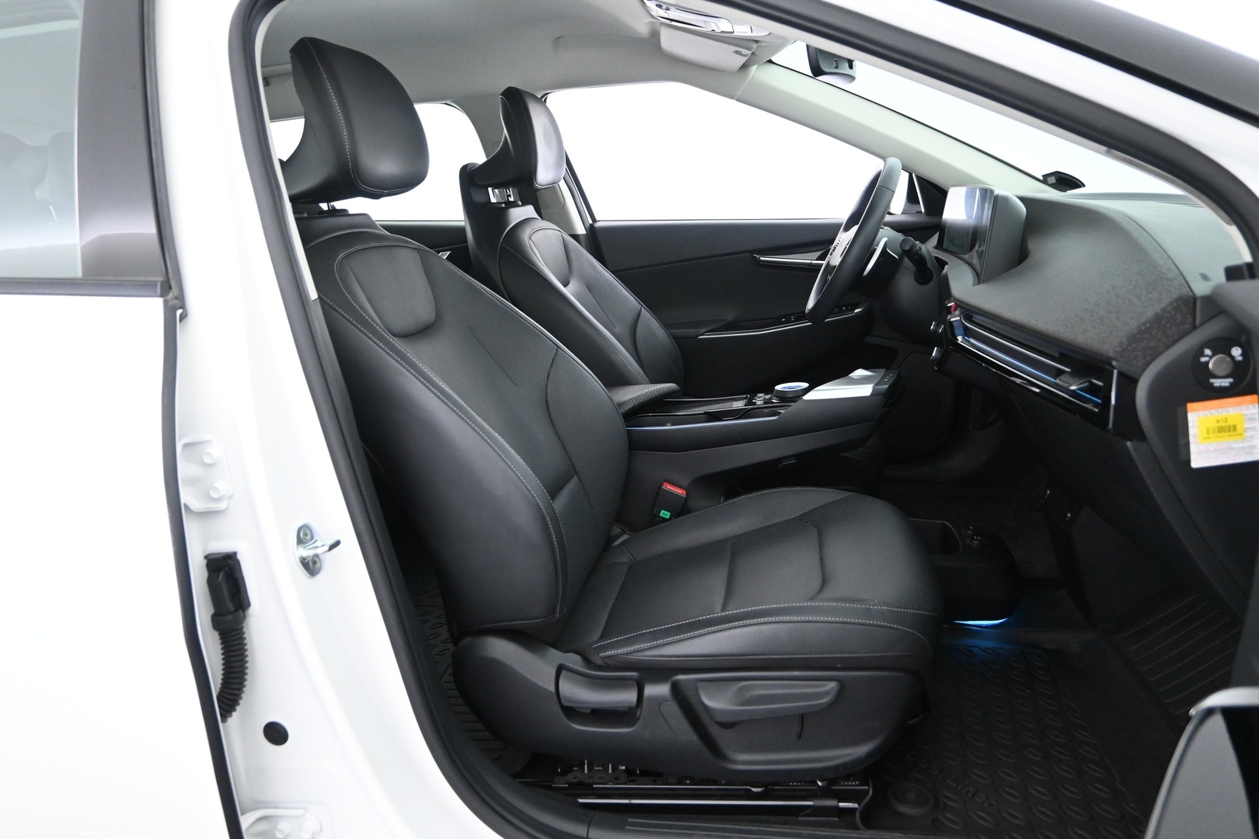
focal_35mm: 26
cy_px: 420
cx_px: 630
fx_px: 918
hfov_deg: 68.9
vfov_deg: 49.1
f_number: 3.5
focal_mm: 17.5
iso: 3200
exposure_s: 1/30
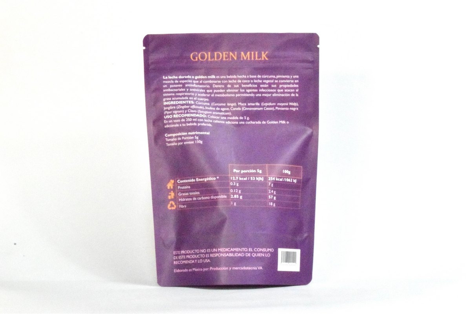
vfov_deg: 16.6
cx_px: 236
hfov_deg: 24.6
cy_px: 157
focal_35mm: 82
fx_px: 1080
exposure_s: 1/60
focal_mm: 55
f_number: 36
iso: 12800
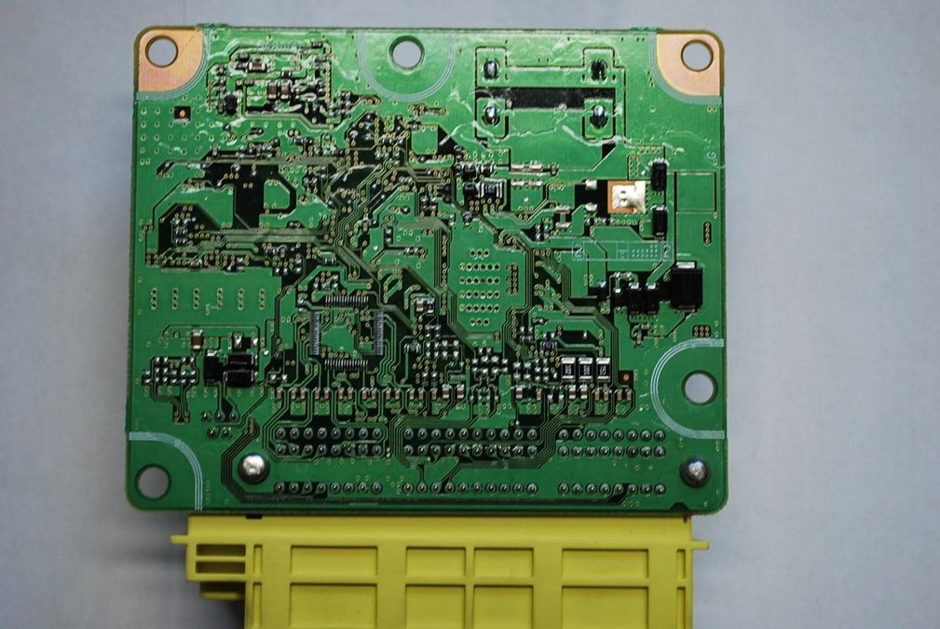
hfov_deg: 29.8
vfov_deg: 20.2
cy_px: 314
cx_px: 470
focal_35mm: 68
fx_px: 1764
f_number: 5.3
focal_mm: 45
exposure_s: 1/13
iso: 100
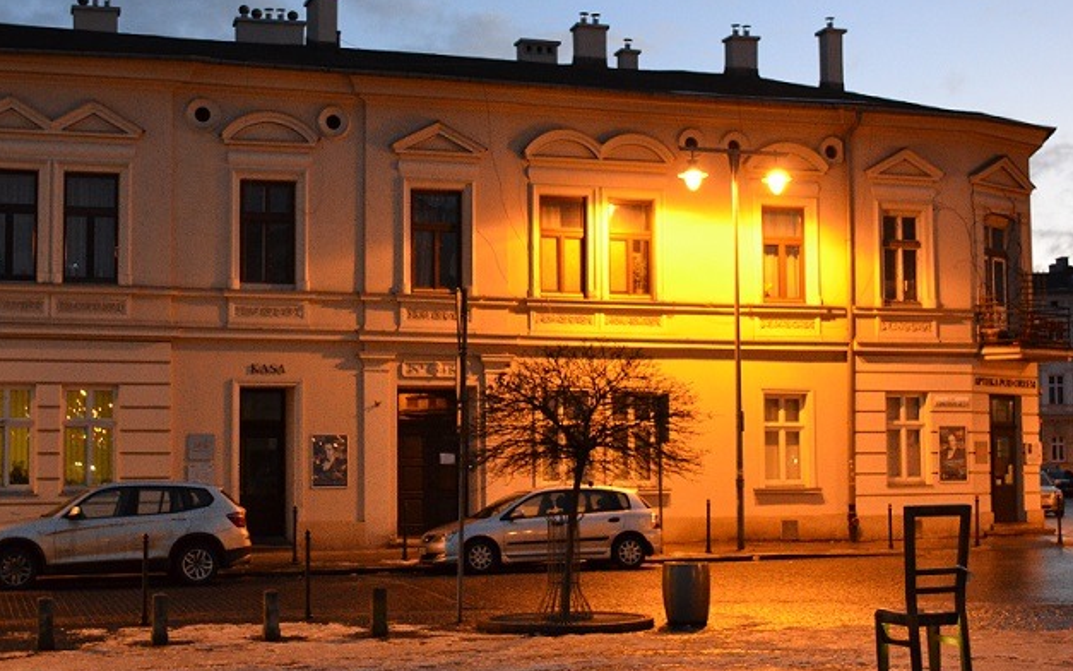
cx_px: 459
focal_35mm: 54
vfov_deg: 24.0
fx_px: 1579
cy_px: 346
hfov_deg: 37.5
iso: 1800
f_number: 4.5
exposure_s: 1/15
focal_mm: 30
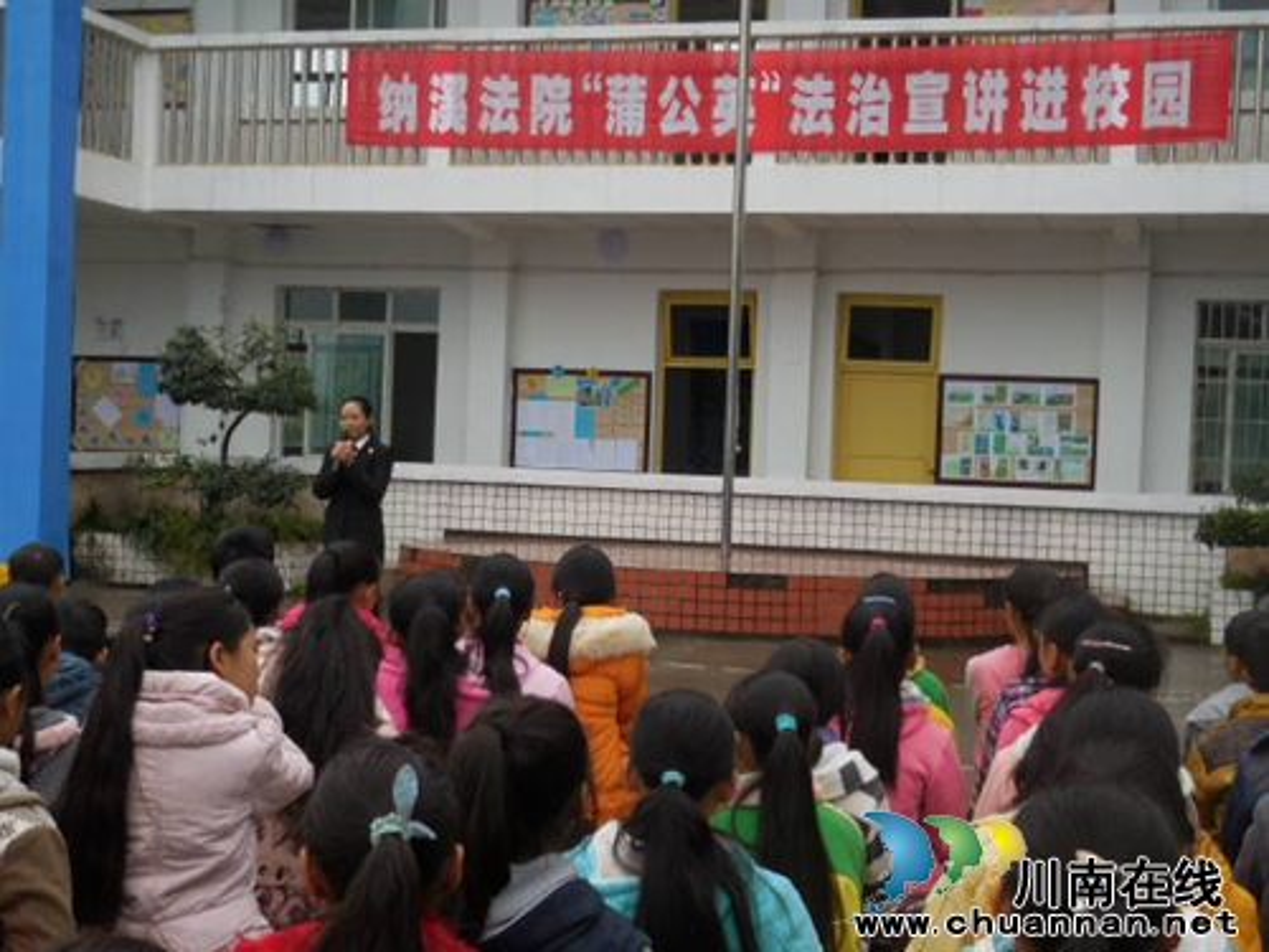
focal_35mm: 52
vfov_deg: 28.0
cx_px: 634
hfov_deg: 36.8
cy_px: 476
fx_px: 1906
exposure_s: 1/250
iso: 125
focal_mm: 9.4
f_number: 4.3
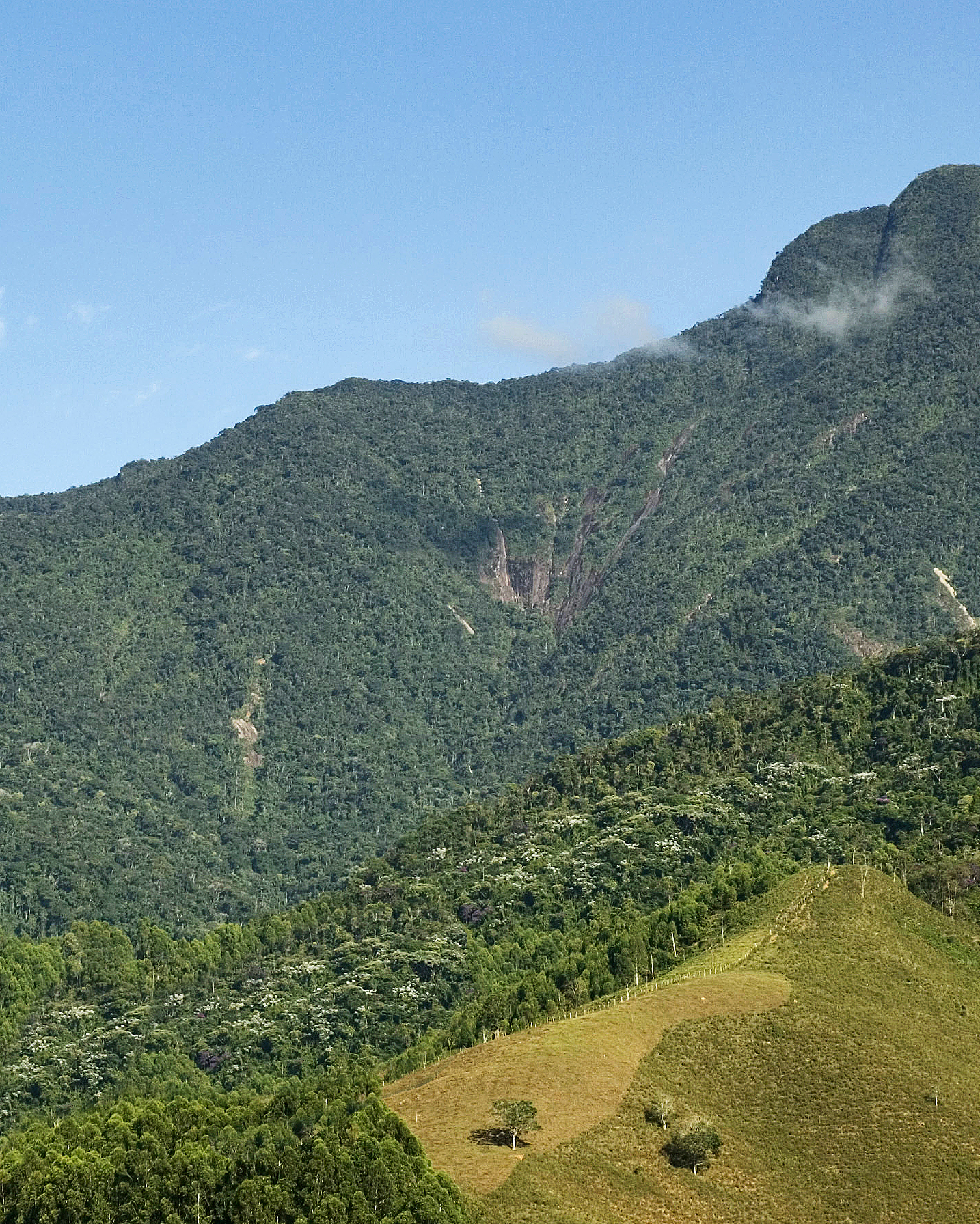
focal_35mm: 134
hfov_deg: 11.5
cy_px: 488
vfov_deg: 14.4
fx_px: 4857
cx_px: 258
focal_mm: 44
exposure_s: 1/160
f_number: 10
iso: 100
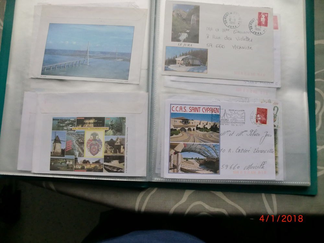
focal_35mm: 35
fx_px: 328
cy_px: 122
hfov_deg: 52.6
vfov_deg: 40.7
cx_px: 162
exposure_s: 1/60
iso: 200
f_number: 3.1
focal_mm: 6.3
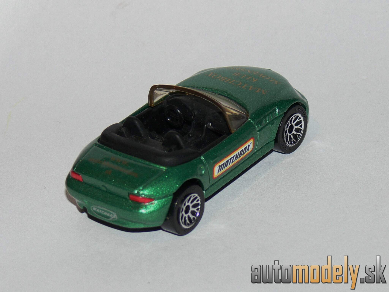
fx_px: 2203
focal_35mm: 196
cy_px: 146
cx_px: 194
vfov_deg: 7.6
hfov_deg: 10.1
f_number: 3.6
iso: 100
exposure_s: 1/30
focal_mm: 26
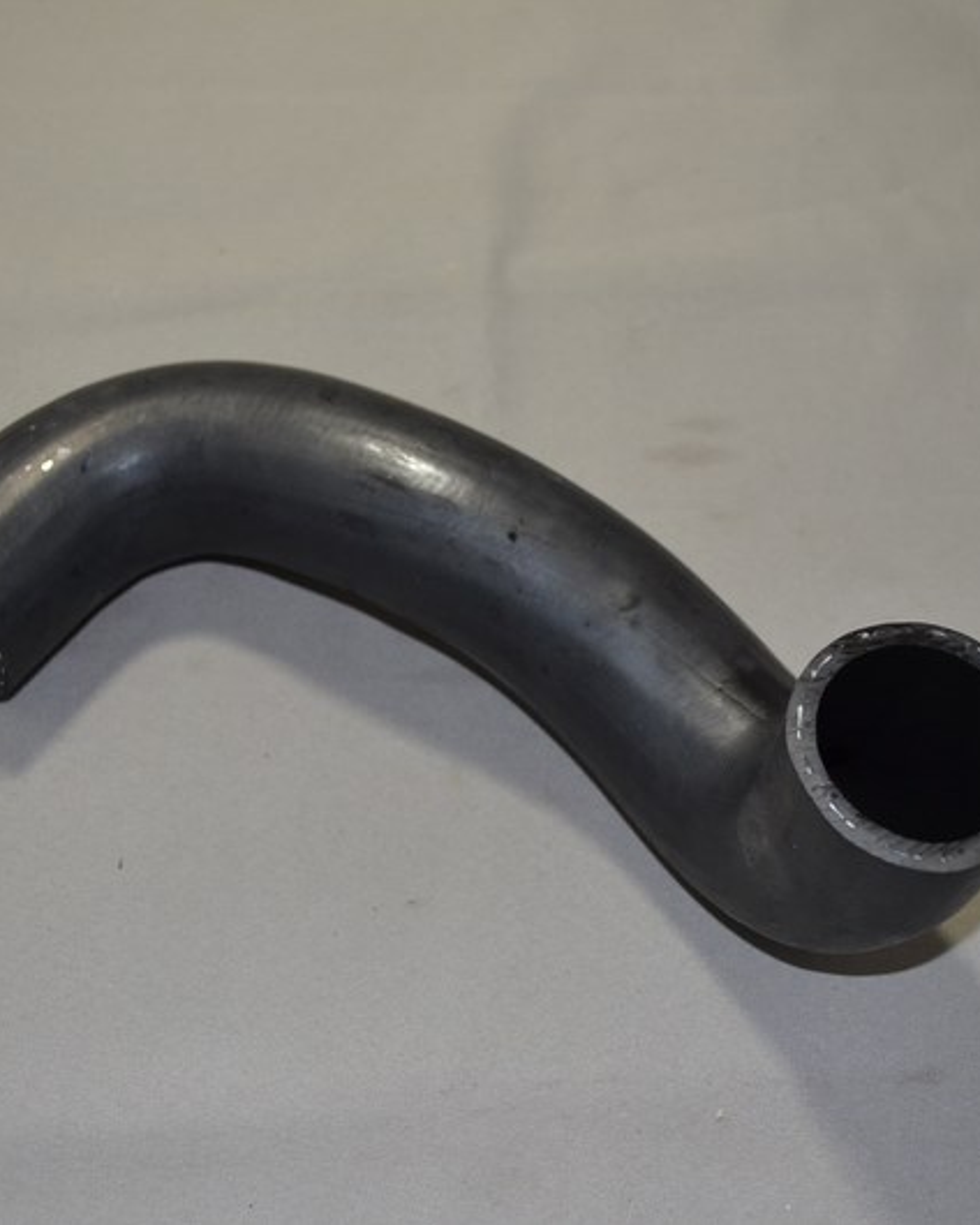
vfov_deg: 36.7
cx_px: 497
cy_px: 614
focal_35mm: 51
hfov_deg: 29.7
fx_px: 1849
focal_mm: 24
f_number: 4
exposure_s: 1/60
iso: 450
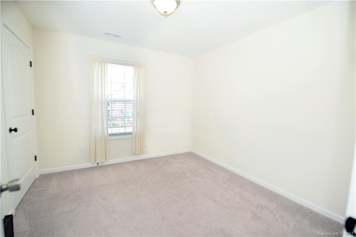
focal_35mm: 15
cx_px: 178
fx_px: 148
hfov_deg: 100.4
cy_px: 118
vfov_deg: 77.3
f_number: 3.2
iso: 500
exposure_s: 1/250
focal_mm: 15
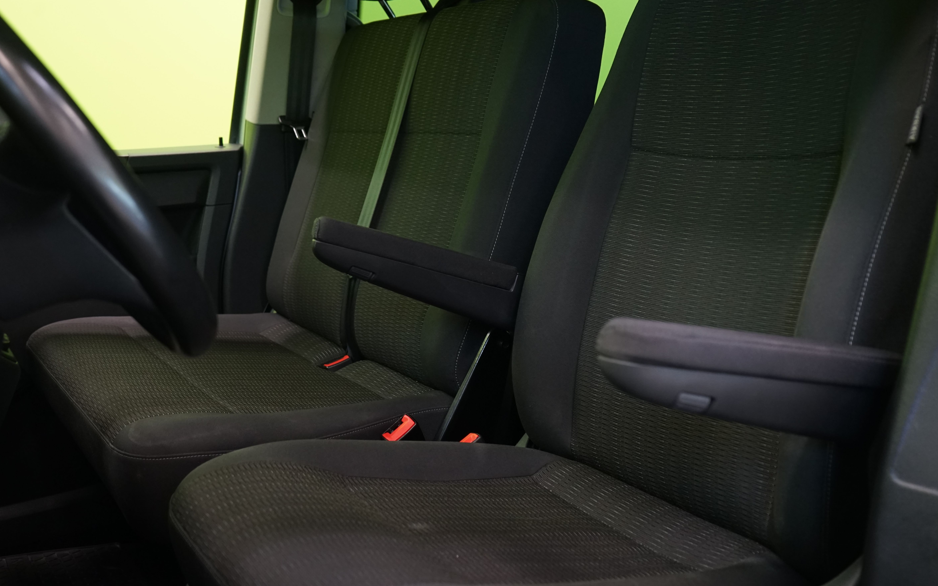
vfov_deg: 33.6
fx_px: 971
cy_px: 295
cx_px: 445
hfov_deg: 51.5
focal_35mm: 38
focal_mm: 35
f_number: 5
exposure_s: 1/30
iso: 1600
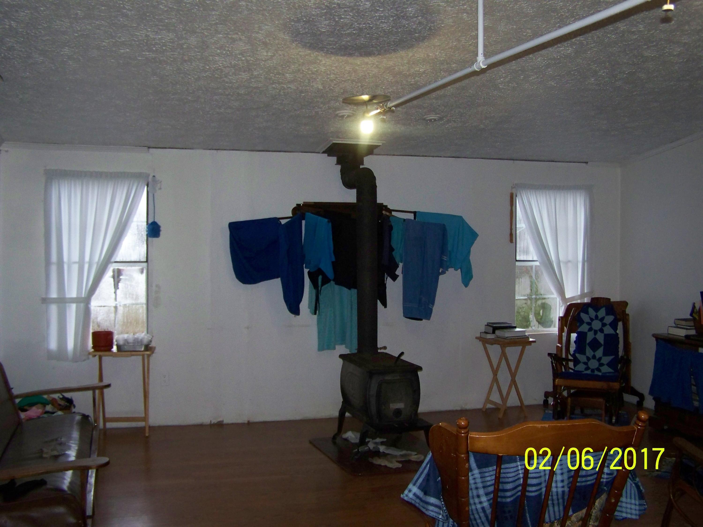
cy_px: 264
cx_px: 352
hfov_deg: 49.0
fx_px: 772
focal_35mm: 38
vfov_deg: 37.7
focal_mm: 6.3
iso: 200
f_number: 2.8
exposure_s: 1/30
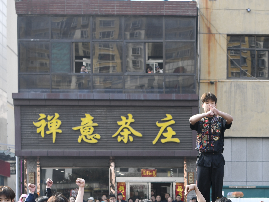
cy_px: 243
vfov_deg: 15.2
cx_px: 231
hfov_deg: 20.5
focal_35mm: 94
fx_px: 731
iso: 200
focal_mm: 32
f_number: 2.8
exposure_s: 1/800
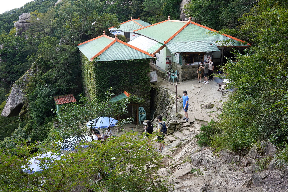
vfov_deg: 37.9
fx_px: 280
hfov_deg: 54.4
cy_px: 96
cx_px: 144
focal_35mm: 35
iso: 400
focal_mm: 35
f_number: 9
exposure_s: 1/100
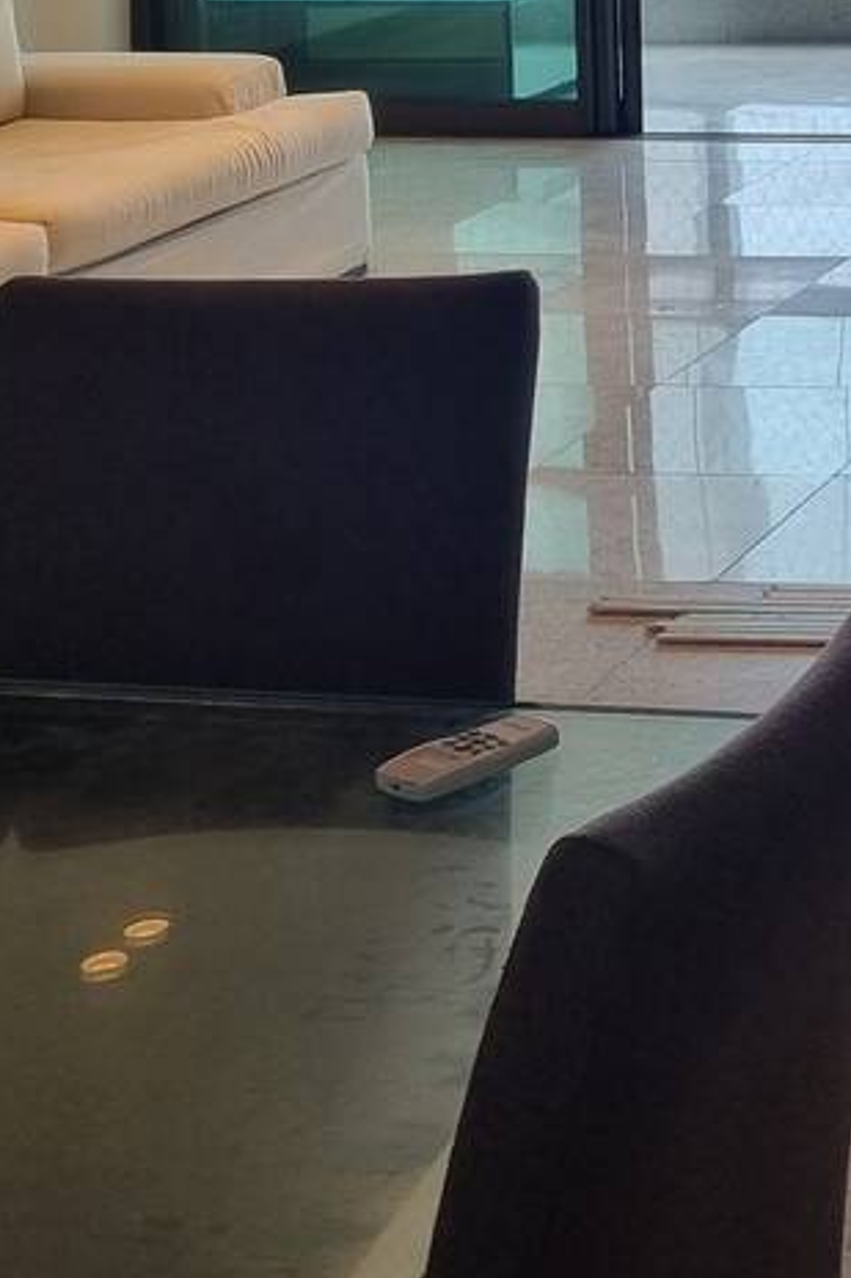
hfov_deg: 14.3
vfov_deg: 22.6
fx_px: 2980
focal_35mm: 84
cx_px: 1556
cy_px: -187
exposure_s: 1/120
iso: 50
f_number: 1.8
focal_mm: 5.4
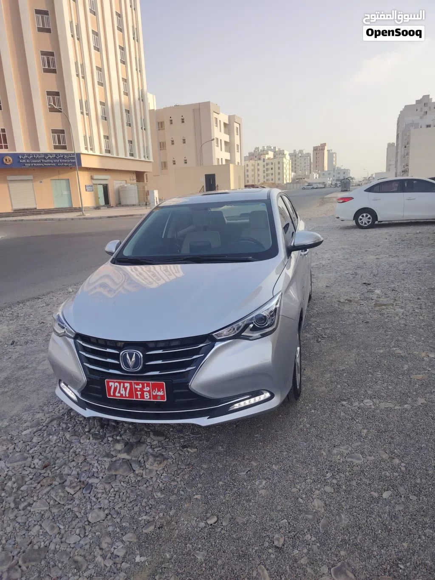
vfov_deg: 71.6
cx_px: 218
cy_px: 290
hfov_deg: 56.8
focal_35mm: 24
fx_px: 402
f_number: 1.75
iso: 100
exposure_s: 1/417
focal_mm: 5.25
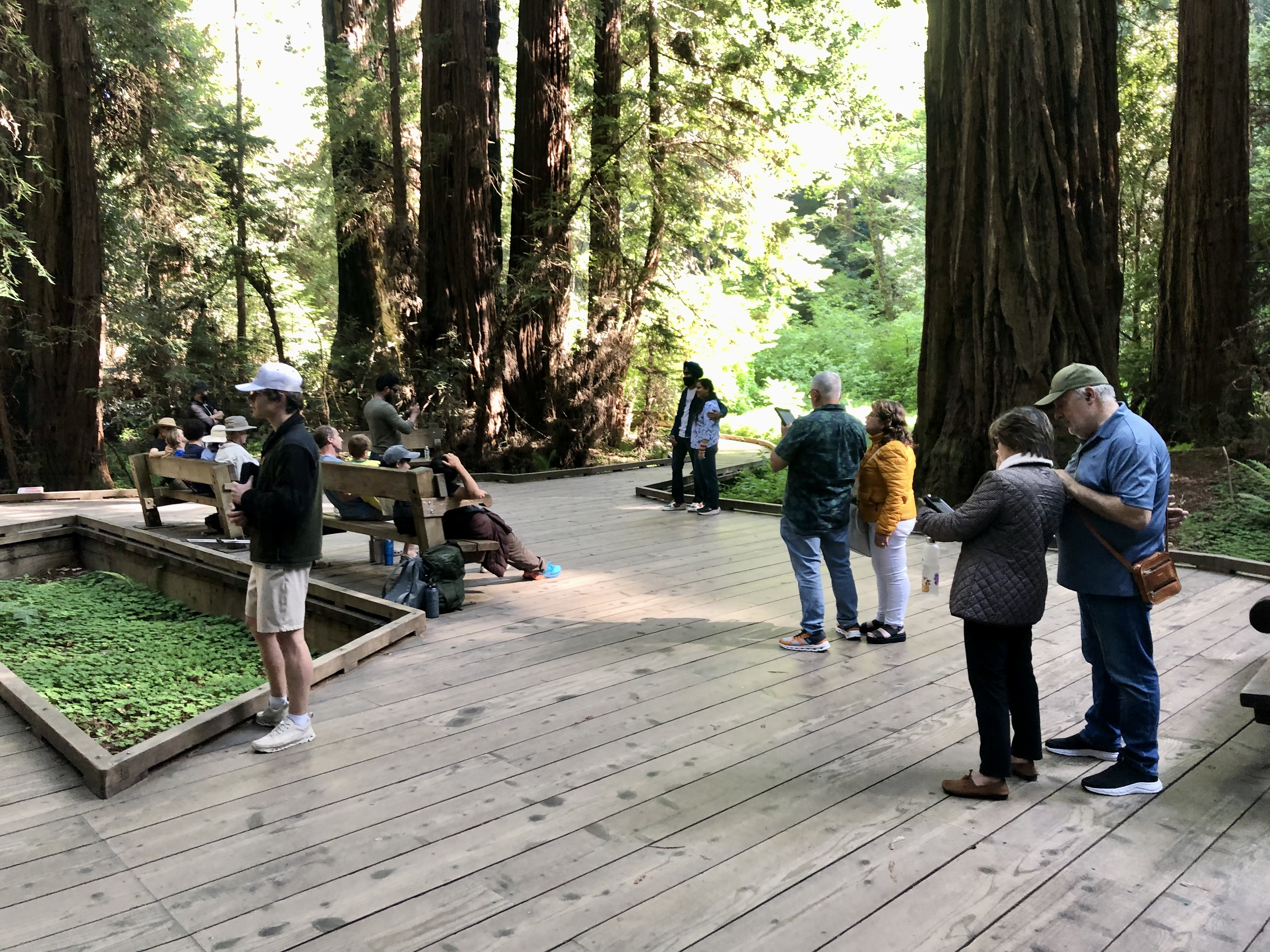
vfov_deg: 49.7
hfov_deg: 63.4
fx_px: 1027
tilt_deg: -6.0
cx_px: 635
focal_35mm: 28
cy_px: 476
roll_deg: +0.8
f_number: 1.8
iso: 40
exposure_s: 1/15
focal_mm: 4
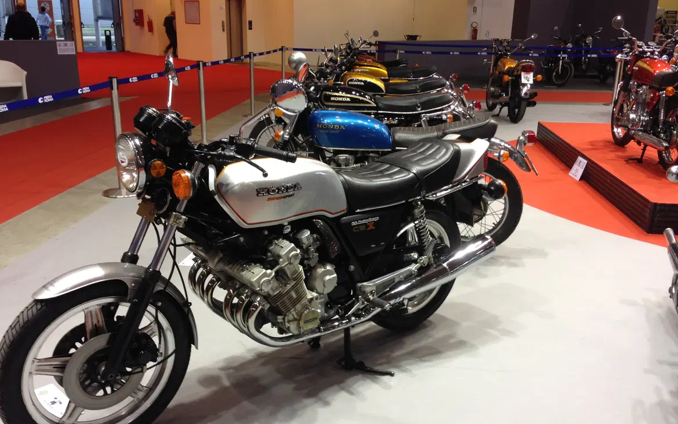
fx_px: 665
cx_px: 339
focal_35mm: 36
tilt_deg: -19.0
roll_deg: +0.0
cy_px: 225
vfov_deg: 35.3
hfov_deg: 54.0
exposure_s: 1/24
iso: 50
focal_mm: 4.12
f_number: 2.4
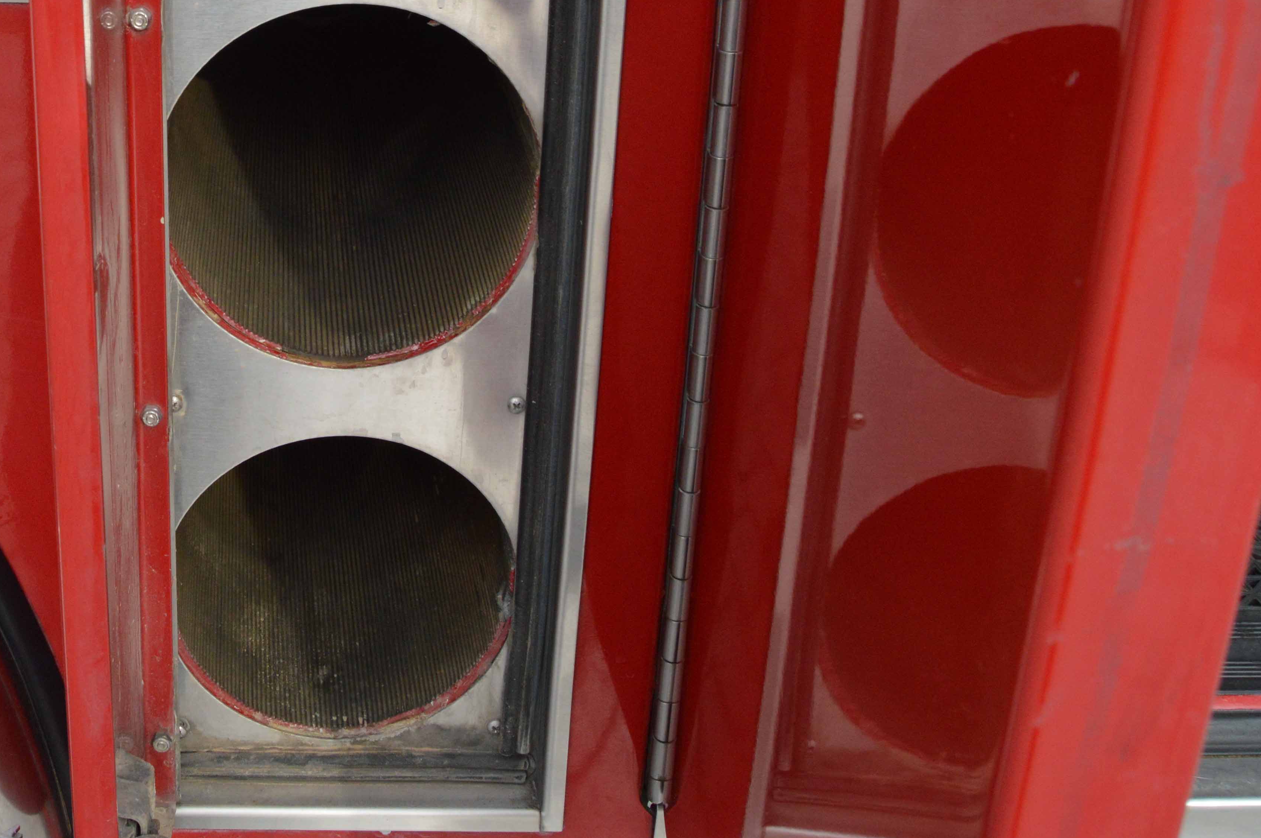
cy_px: 151
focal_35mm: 48
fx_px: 1680
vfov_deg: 27.4
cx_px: 229
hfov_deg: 39.3
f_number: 9
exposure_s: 1/320
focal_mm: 18
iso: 800
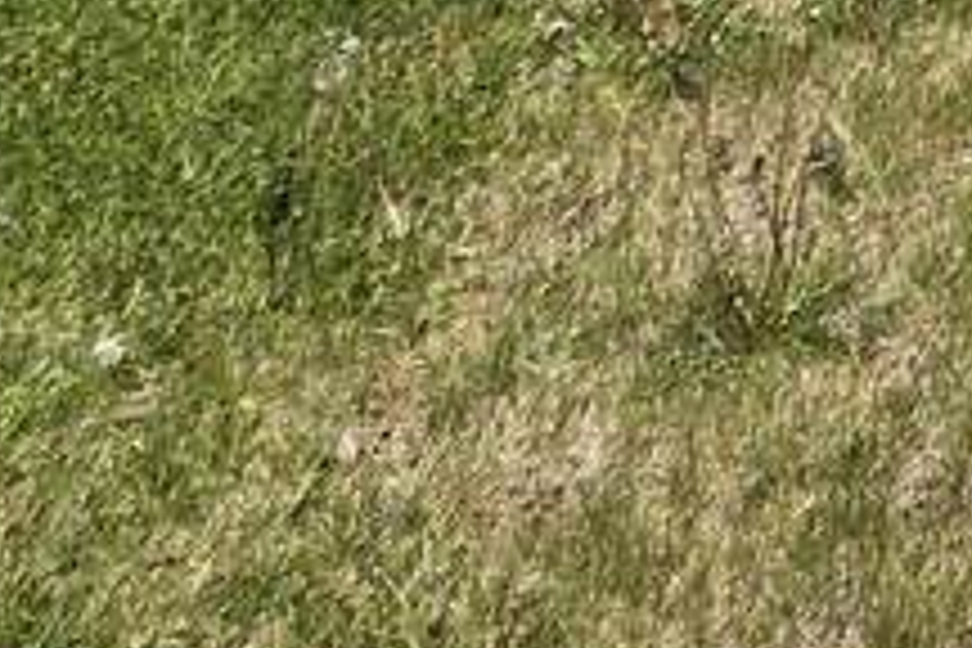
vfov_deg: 11.4
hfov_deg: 21.0
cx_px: 1512
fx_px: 2160
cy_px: -1228
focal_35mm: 80
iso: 40
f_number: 1.9
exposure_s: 1/2586
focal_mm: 2.2
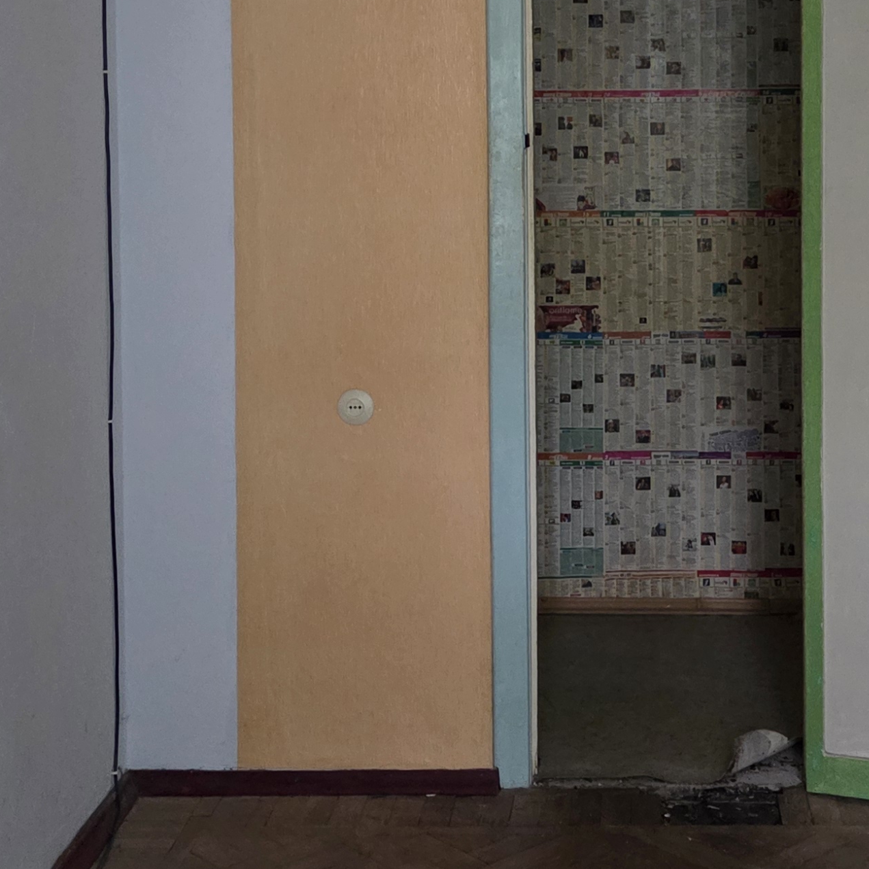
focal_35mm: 64
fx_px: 1818
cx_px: 648
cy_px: 129
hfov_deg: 26.6
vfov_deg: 26.2
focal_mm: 5.4
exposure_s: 1/50
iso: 1600
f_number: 1.8
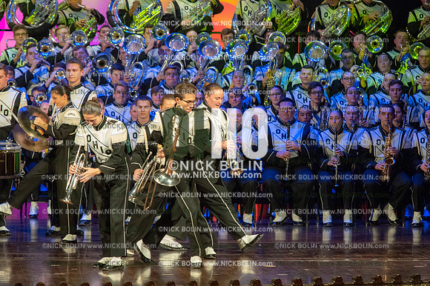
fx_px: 3104
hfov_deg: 7.9
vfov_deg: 5.3
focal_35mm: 260
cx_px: 215
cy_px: 143
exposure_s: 1/200
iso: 8000
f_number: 5.6
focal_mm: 260
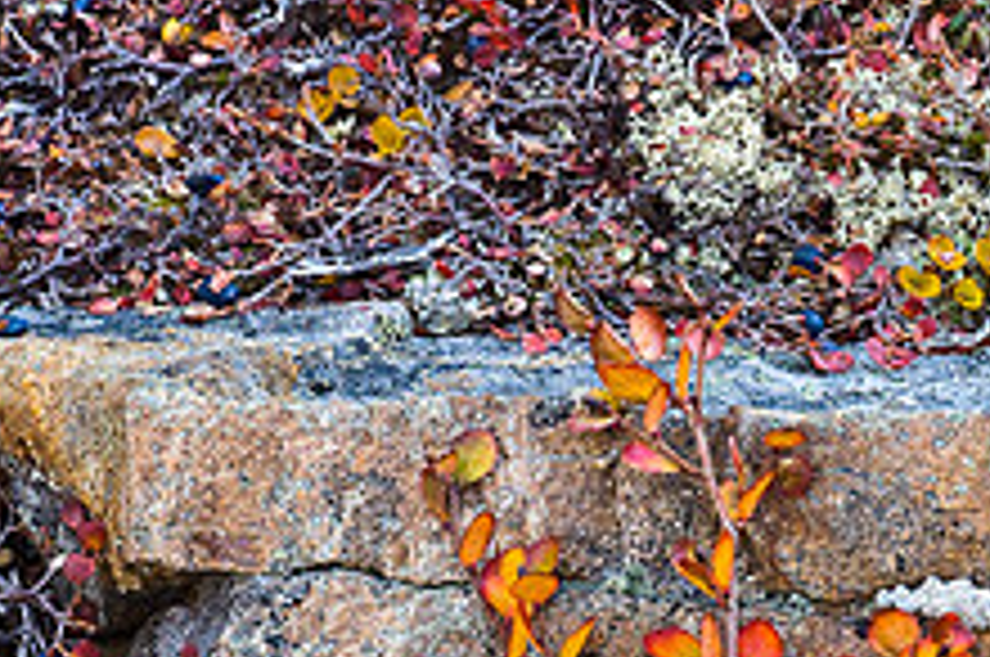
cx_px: 1098
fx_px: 7606
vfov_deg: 4.9
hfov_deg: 7.4
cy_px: 727
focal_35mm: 277
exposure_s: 1/8
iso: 100
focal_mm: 70
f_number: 8
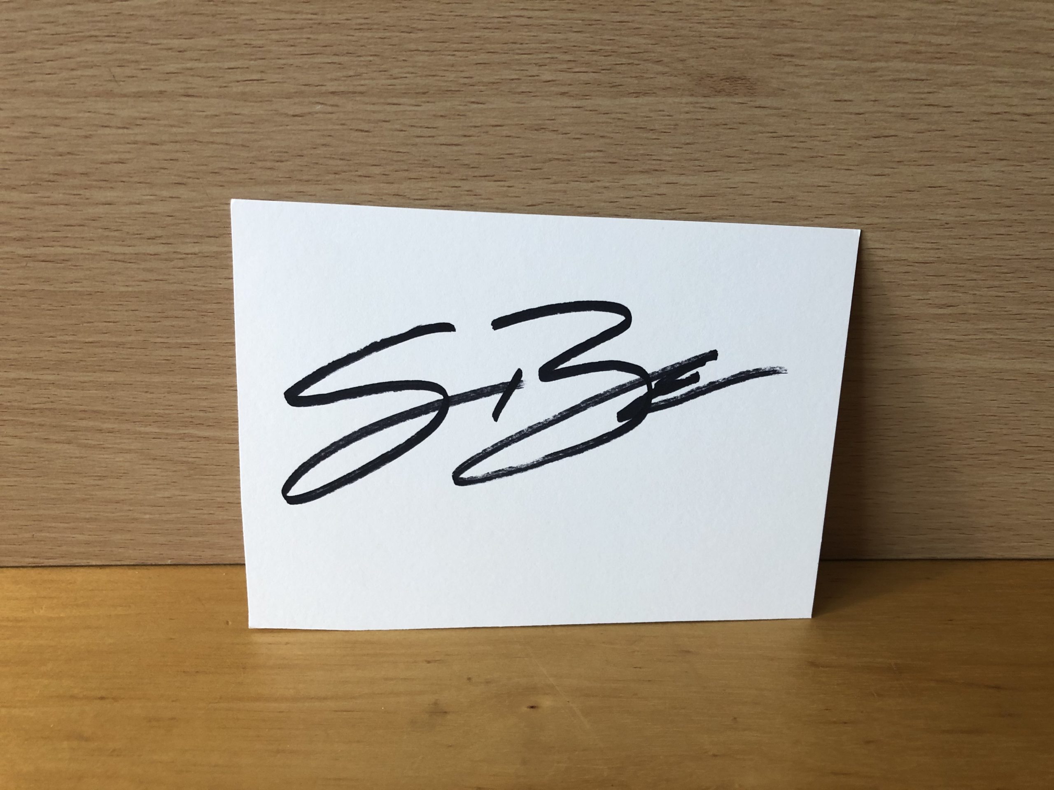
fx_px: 853
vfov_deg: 49.7
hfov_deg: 63.4
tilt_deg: -28.8
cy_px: 395
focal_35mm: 28
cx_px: 527
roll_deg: -0.9
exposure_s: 1/30
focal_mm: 3.99
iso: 25
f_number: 1.8
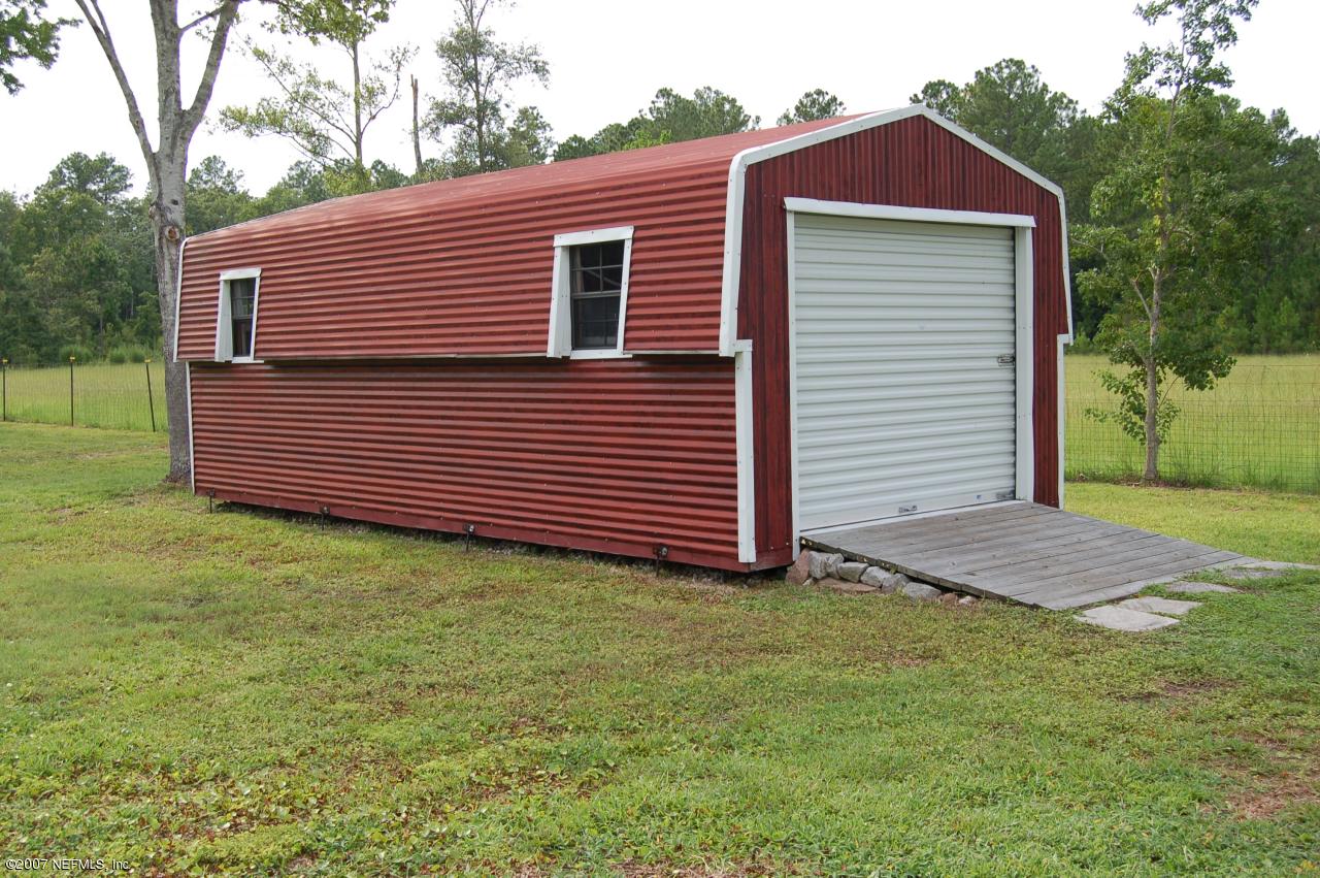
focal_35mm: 39
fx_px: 1429
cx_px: 660
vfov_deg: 34.1
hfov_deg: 49.6
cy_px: 439
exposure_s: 1/200
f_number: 7.1
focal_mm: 26
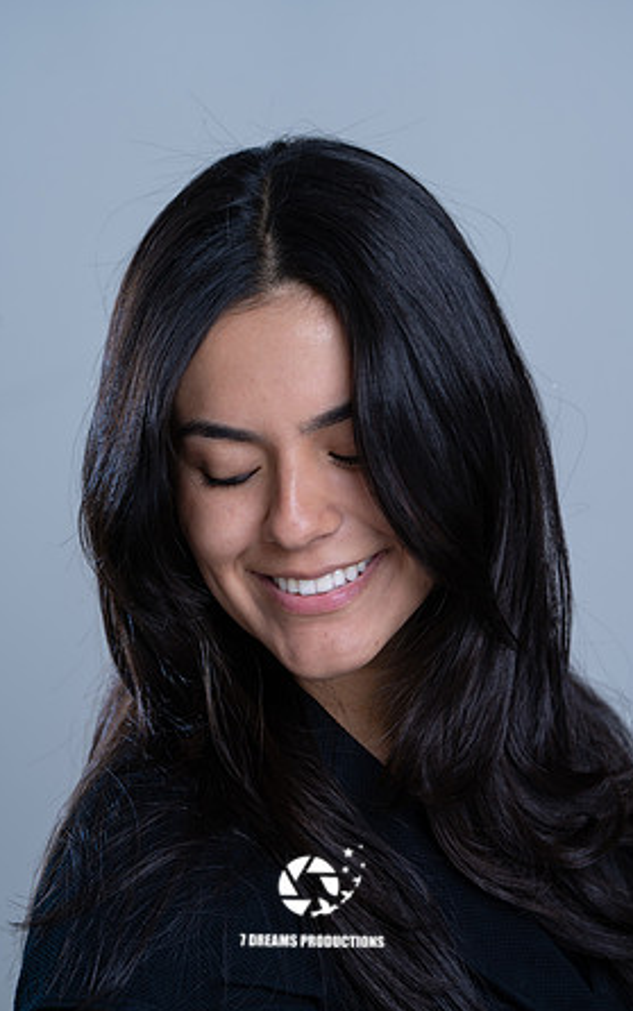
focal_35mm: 184
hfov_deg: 7.1
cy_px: 508
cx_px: 313
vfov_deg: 11.4
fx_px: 5076
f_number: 5.6
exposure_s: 1/200
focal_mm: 179
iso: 160
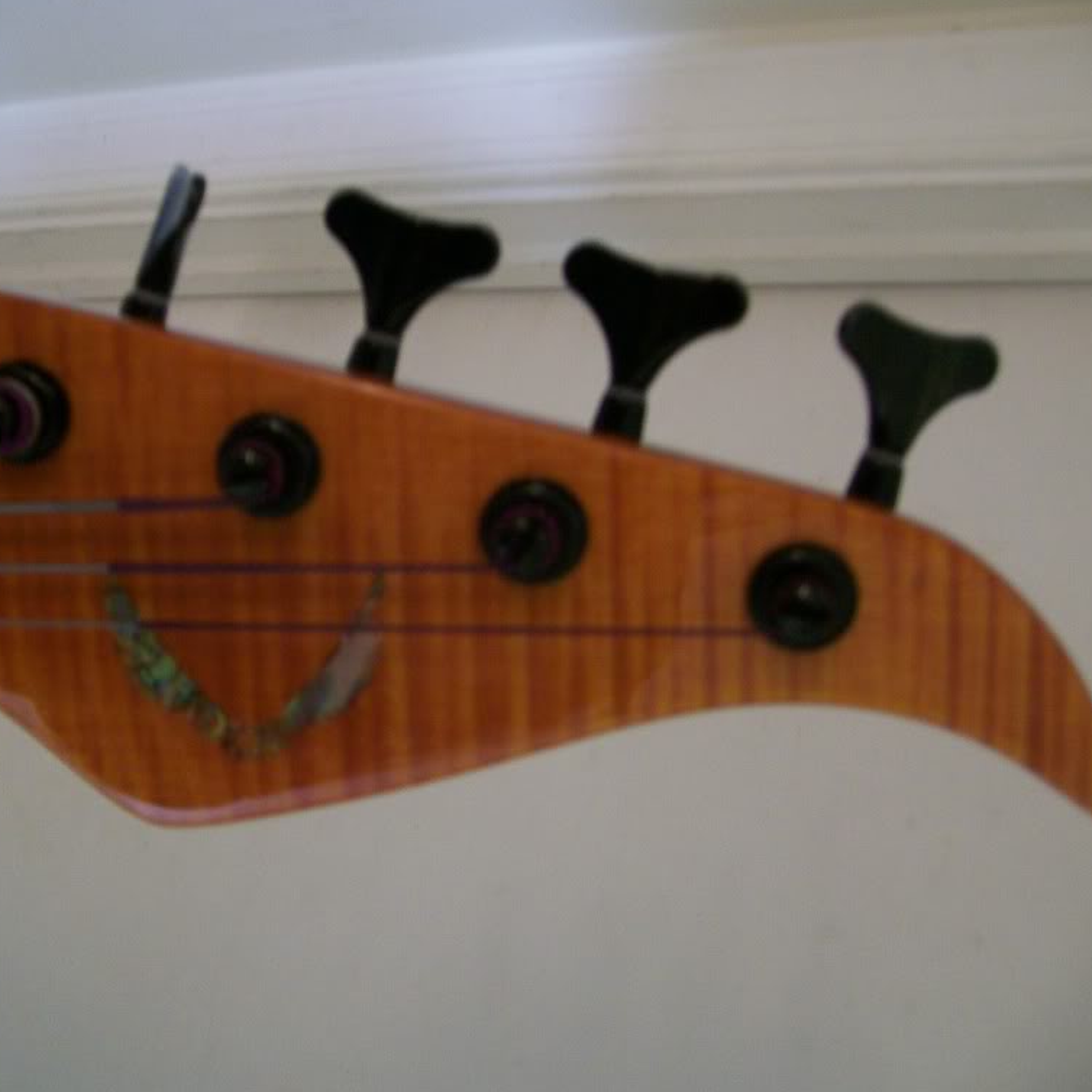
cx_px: 419
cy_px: 540
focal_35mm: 42
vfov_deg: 40.0
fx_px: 1499
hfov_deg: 39.8
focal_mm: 5.8
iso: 160
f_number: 2.8
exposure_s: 1/8
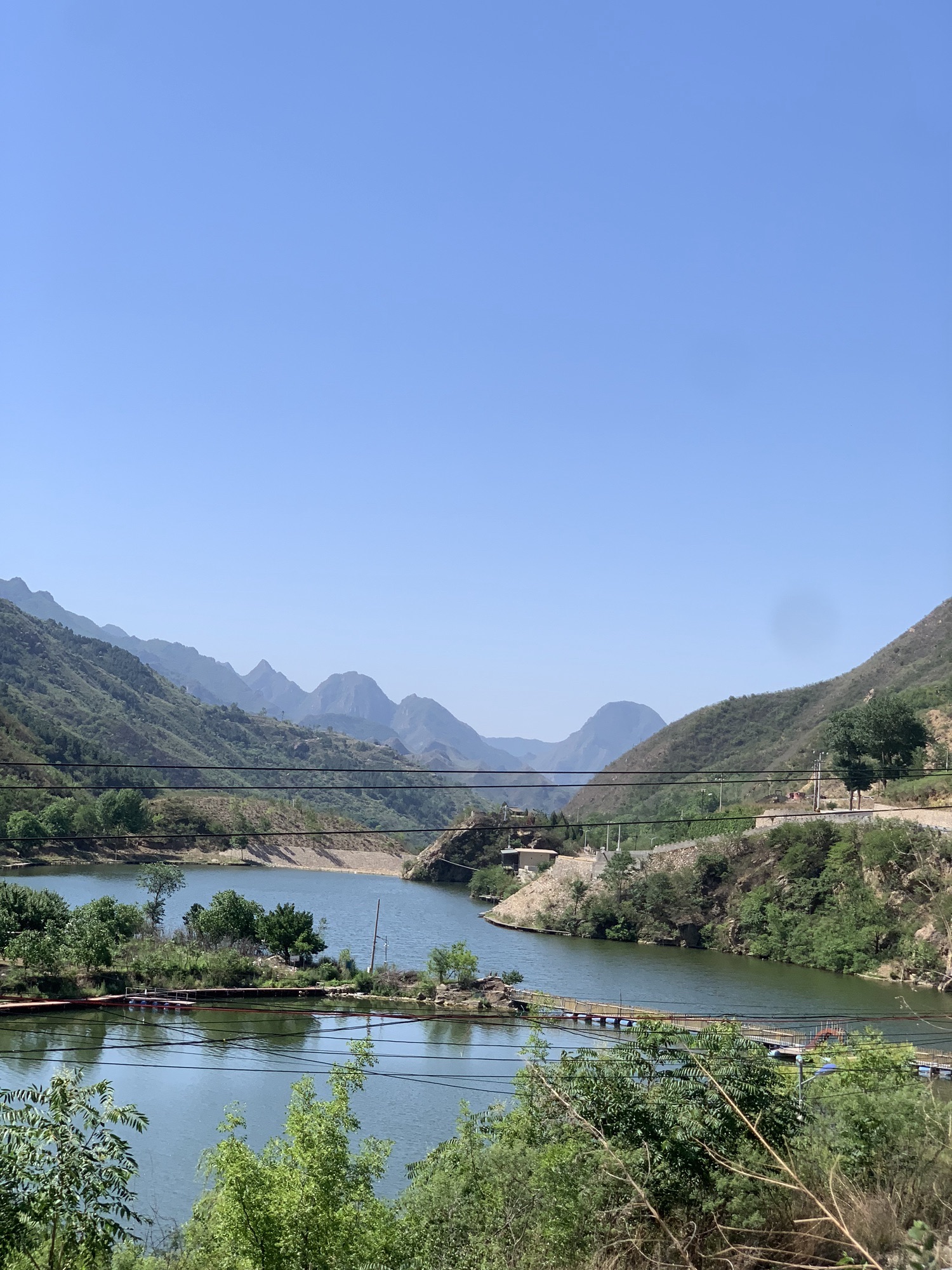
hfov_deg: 28.0
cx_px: 476
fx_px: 1907
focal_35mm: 52
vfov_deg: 36.8
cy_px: 635
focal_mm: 6
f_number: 2.4
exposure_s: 1/1229
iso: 16
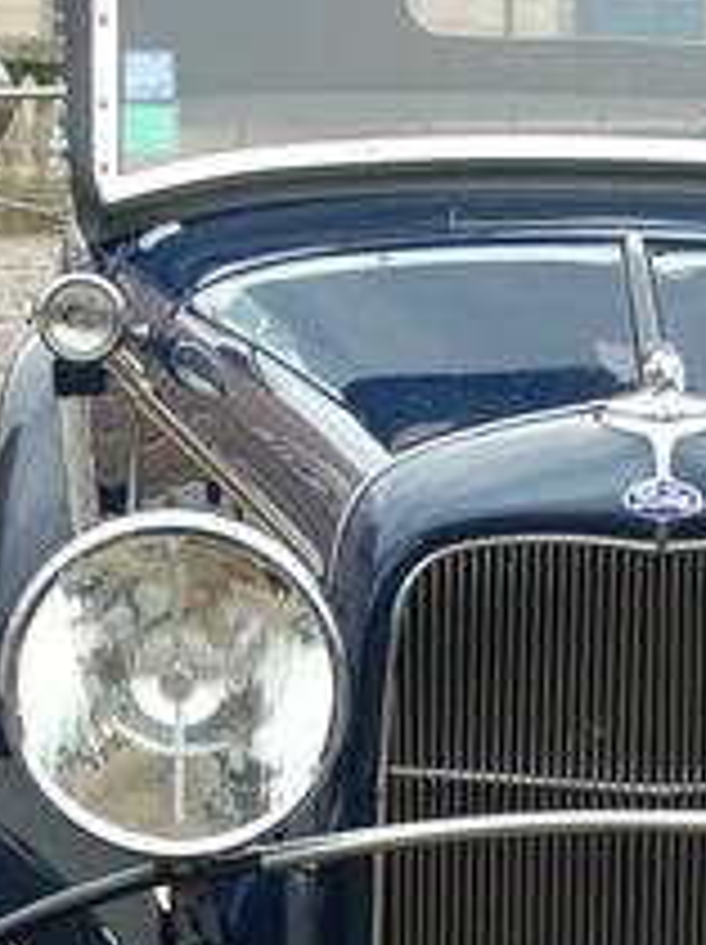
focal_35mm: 154
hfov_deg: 9.6
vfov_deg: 12.8
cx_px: 578
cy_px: 824
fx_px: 4187
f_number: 5.6
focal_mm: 31
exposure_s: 1/125
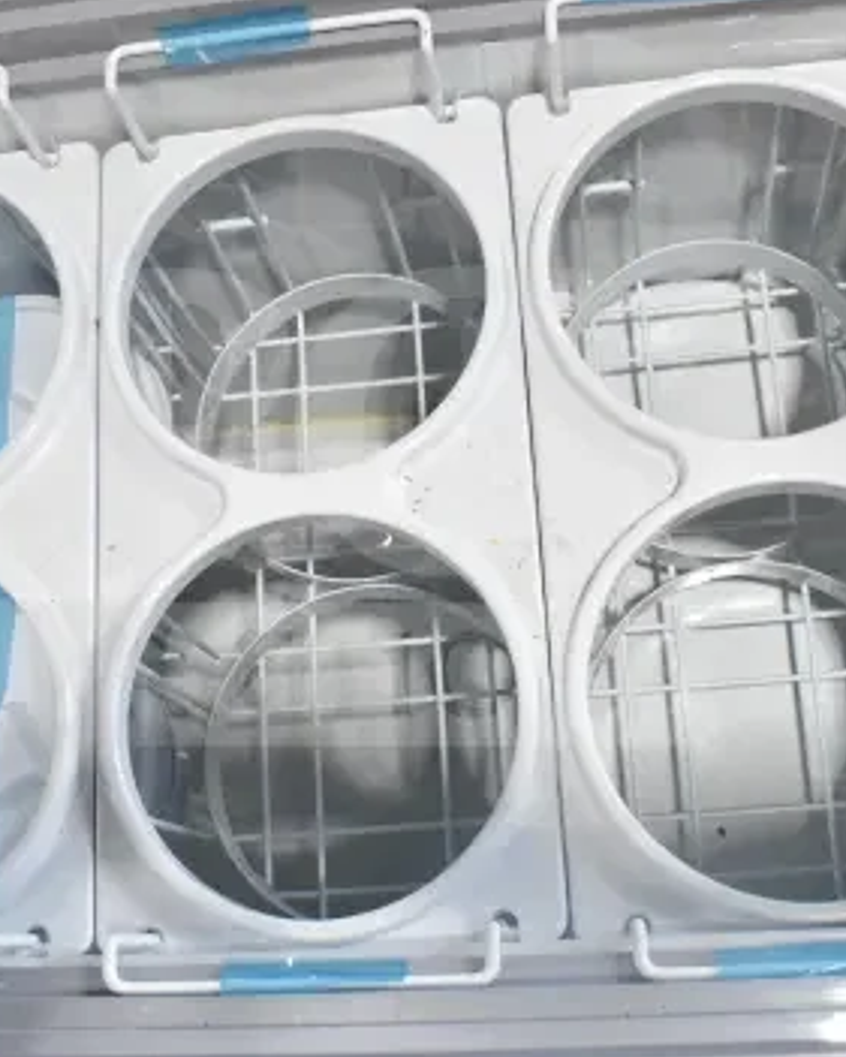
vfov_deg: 42.0
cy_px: 507
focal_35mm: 44
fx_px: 1377
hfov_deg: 34.1
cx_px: 367
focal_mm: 18
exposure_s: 1/500
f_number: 7.1
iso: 6400
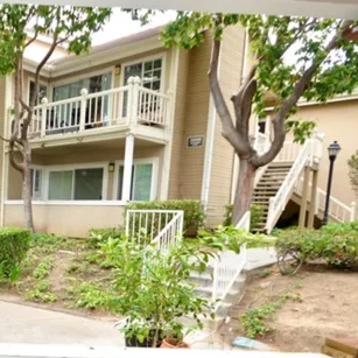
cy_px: 229
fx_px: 410
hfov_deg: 39.5
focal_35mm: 35
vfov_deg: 46.7
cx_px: -26
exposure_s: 1/100
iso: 200
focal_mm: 10
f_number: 5.6
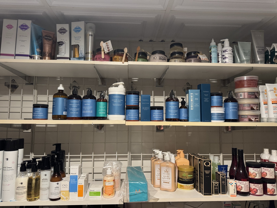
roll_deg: -0.1
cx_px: 138
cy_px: 104
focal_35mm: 24
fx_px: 192
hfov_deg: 71.6
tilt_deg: +4.4
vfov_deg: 56.8
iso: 500
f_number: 1.78
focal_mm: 6.76
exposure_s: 1/60
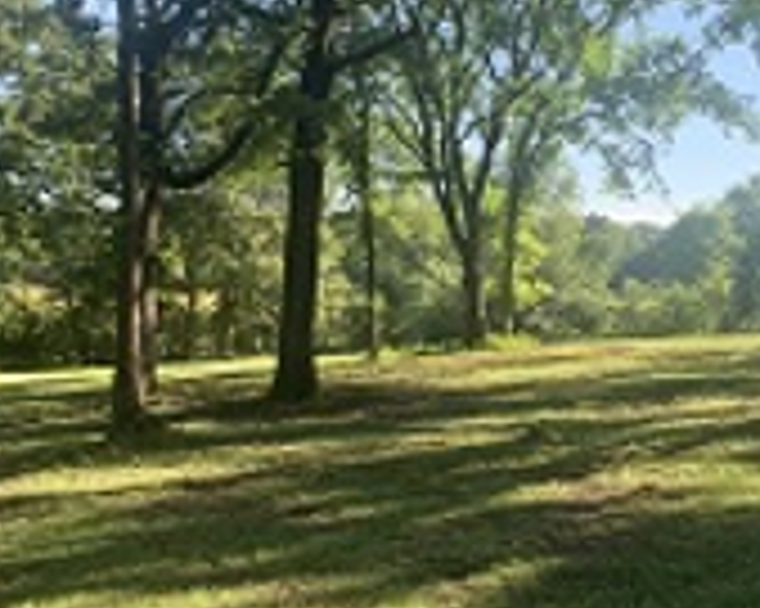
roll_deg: -1.5
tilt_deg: +0.4
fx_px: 1349
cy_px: 284
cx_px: 549
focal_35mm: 60
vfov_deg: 25.4
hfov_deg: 31.0
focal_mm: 4.25
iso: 25
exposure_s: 1/467
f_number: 1.8
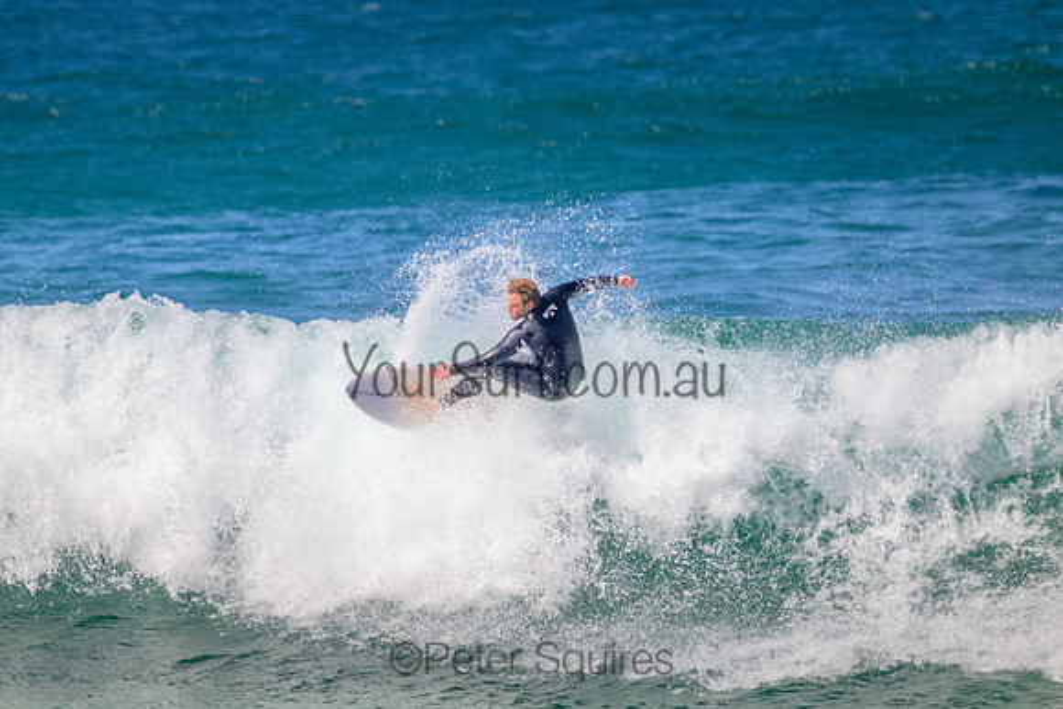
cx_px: 532
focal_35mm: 800
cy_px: 354
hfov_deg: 2.6
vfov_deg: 1.7
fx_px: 23627
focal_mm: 800
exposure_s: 1/1600
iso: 800
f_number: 11
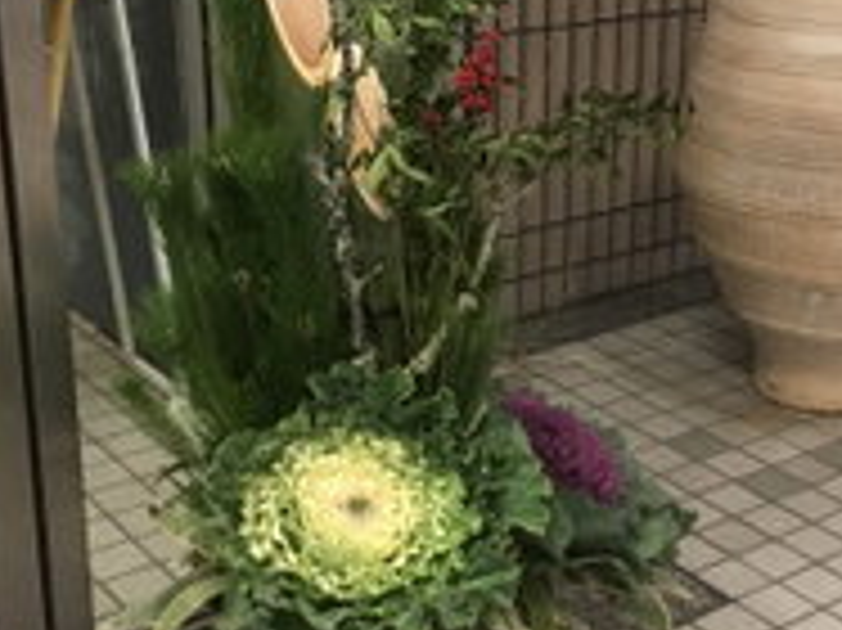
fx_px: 1507
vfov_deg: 23.6
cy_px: 248
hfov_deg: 31.0
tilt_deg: -17.4
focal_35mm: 62
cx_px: 563
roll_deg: -0.1
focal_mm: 4.15
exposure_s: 1/30
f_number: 2.2
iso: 200
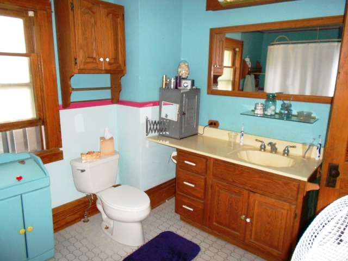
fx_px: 261
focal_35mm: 26
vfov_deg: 53.1
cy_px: 130
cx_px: 174
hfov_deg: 67.3
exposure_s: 1/25
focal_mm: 4.6
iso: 400
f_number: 3.2
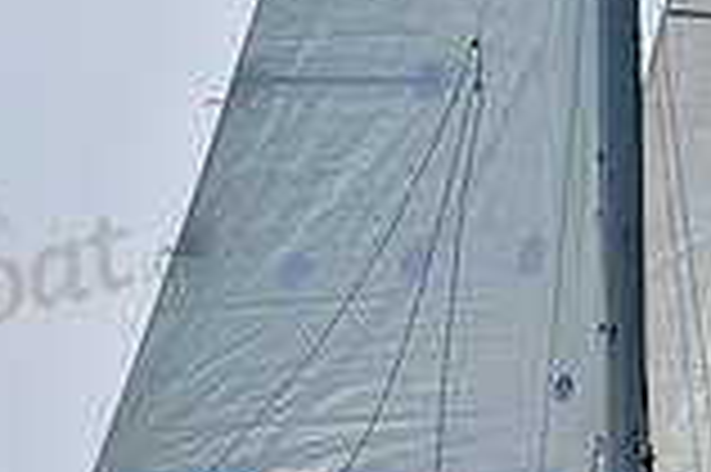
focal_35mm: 477
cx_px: 486
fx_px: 9411
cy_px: 474
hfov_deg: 4.3
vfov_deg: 2.9
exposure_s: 1/800
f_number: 7.1
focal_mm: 130
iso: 320
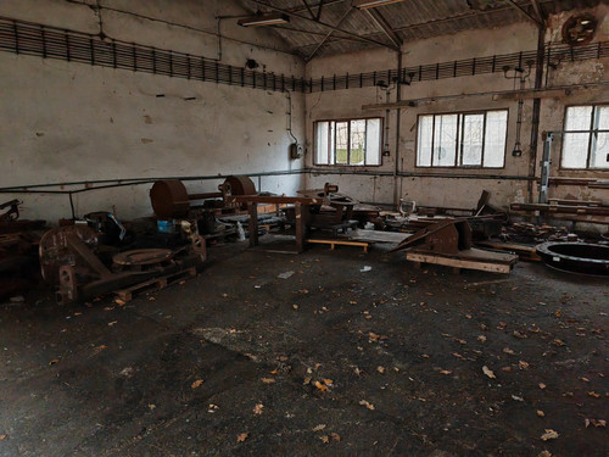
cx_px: 304
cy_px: 228
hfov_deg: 65.3
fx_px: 475
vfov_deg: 51.4
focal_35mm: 27
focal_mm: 7.62
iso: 200
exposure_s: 1/33
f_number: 1.6
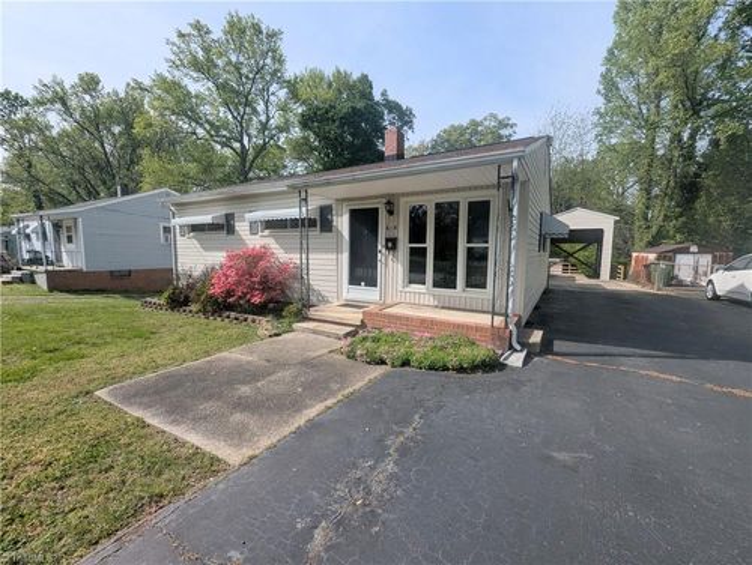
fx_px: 283
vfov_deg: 90.0
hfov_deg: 106.1
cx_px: 376
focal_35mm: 13
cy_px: 282
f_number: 2.2
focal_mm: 1.95
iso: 47
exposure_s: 1/2398
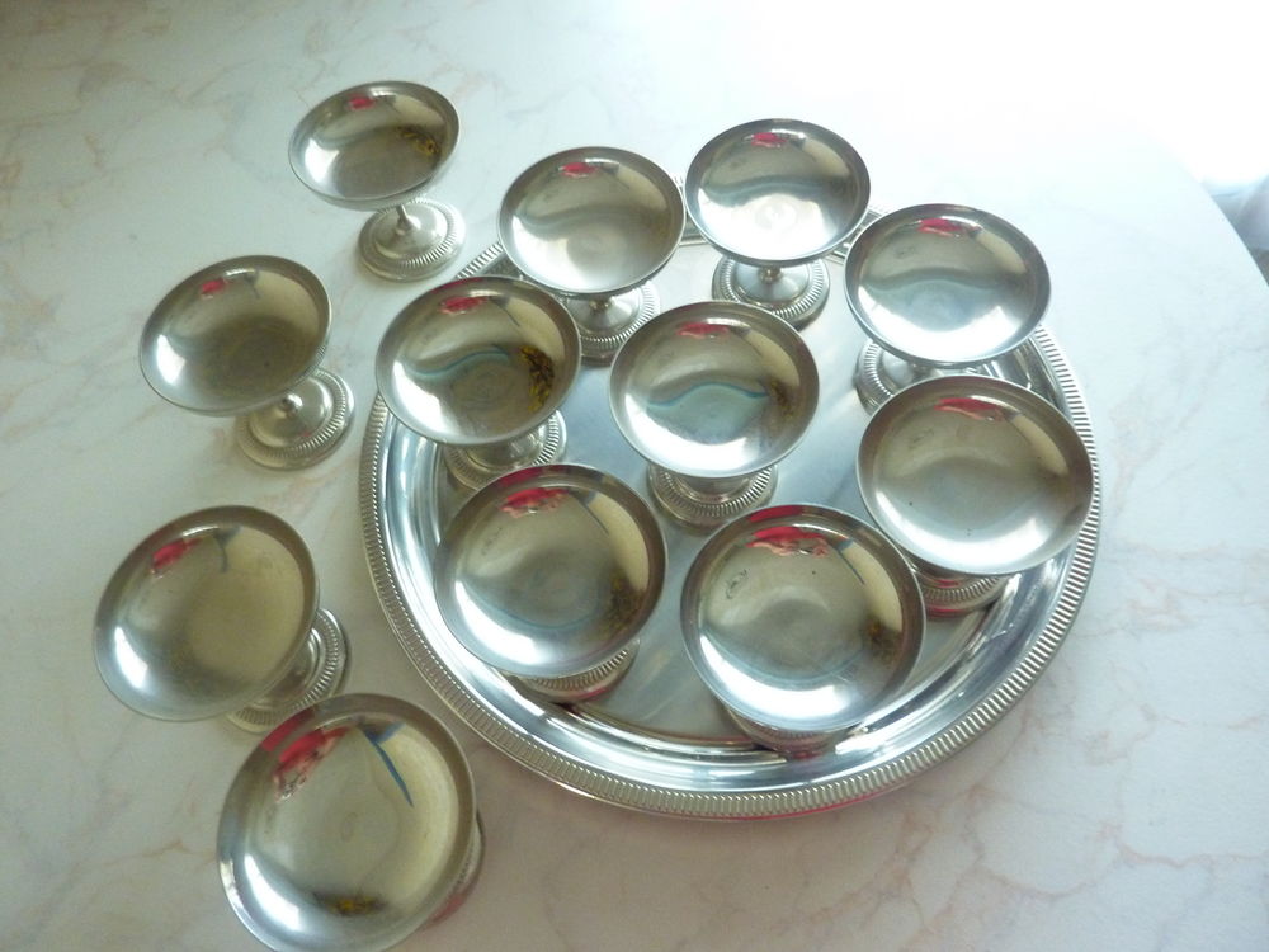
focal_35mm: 25
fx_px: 916
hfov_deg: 69.4
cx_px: 634
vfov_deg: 54.9
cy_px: 476
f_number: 3.3
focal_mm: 4.1
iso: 400
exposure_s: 1/20
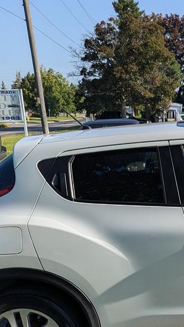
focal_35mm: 60
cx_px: 207
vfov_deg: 33.9
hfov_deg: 19.2
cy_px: 259
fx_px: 520
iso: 43
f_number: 1.85
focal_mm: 6.81
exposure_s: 1/1855
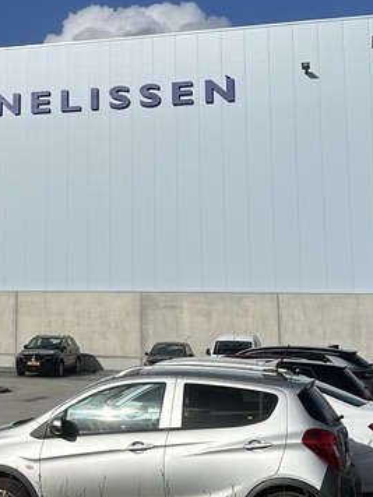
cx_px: 8
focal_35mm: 69
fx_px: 991
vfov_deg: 28.0
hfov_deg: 20.7
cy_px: 175
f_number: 1.78
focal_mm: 6.86
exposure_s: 1/12048
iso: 80
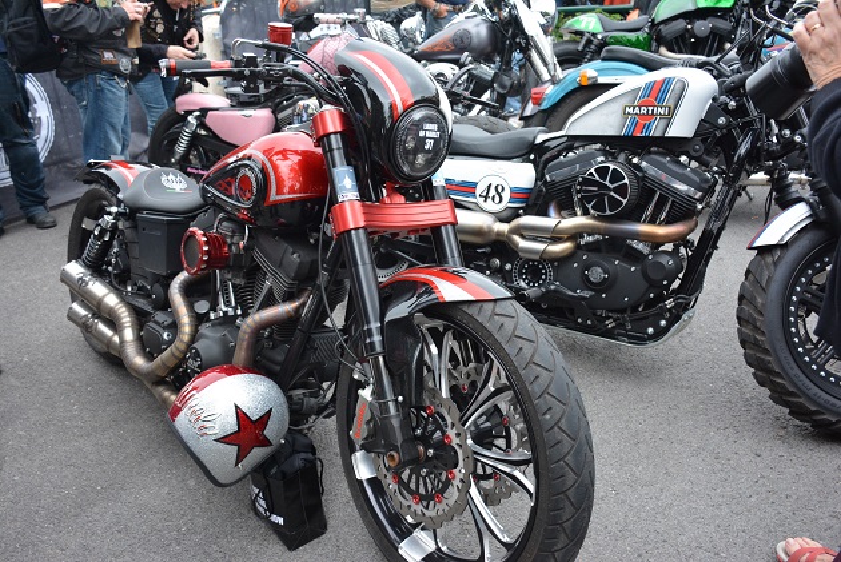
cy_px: 281
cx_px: 420
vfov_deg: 40.0
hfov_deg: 57.2
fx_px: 771
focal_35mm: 33
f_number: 3.5
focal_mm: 22
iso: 1000
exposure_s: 1/800
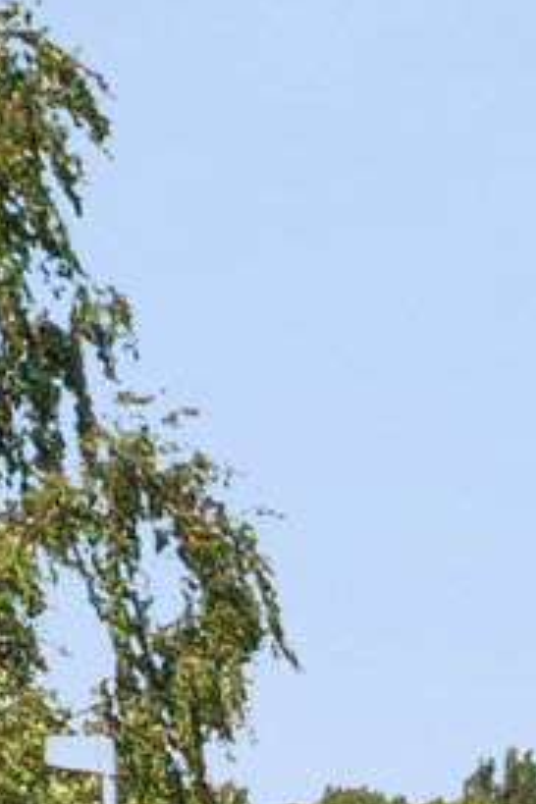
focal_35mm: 308
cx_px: 1944
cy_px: 2771
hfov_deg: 4.2
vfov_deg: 6.0
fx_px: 6878
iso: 400
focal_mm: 10.3
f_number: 9
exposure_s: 1/200
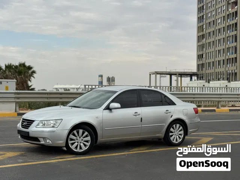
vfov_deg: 30.3
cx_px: 120
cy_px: 90
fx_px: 333
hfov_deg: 39.7
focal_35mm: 48
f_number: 1.78
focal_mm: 6.76
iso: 64
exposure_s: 1/4049
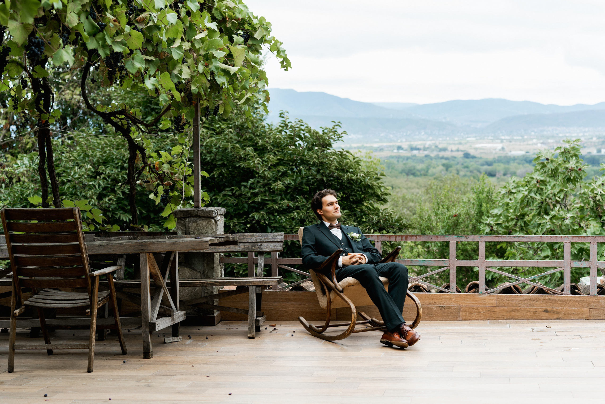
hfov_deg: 39.6
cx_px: 302
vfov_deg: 27.0
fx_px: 840
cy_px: 202
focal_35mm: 50
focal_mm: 50
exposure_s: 1/125
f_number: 3.2
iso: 100
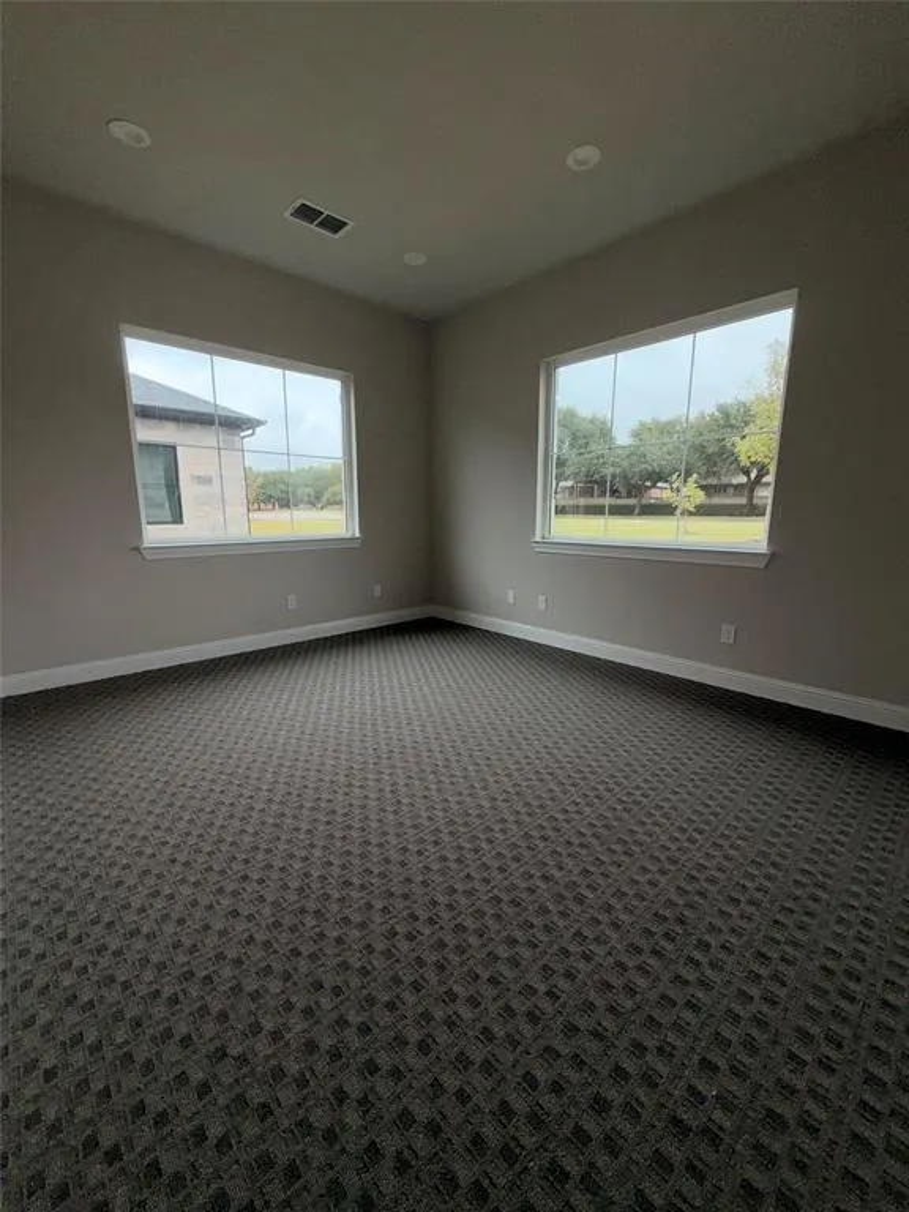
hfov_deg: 85.7
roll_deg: -1.0
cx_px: 454
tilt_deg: -11.1
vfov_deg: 102.1
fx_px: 490
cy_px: 606
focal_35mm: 14
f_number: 2.2
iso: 32
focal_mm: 2.22
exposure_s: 1/121
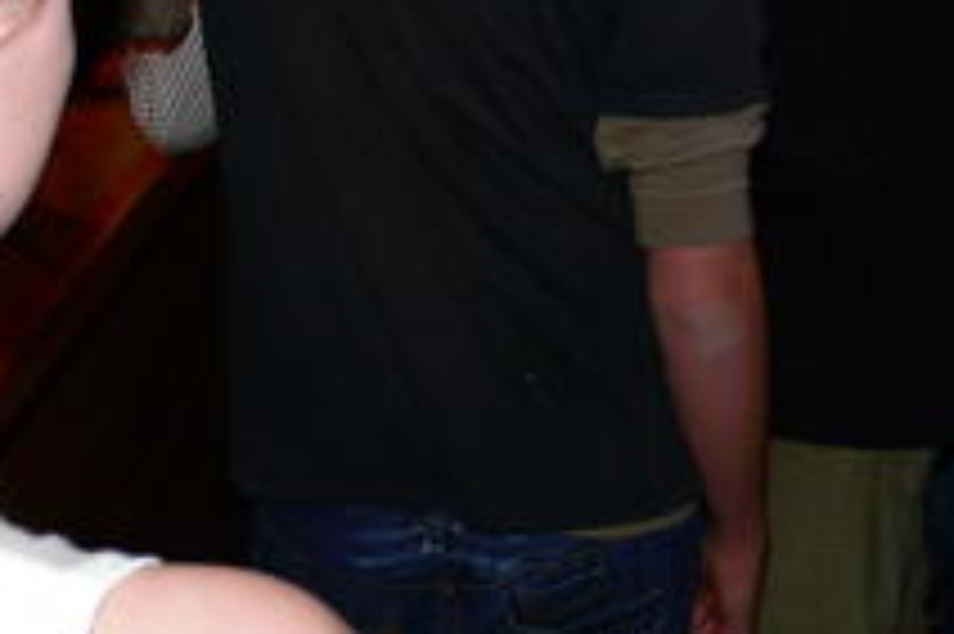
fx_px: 2145
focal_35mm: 81
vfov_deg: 16.3
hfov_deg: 24.2
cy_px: -90
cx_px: 904
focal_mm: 7.4
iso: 100
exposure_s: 1/30
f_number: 2.8
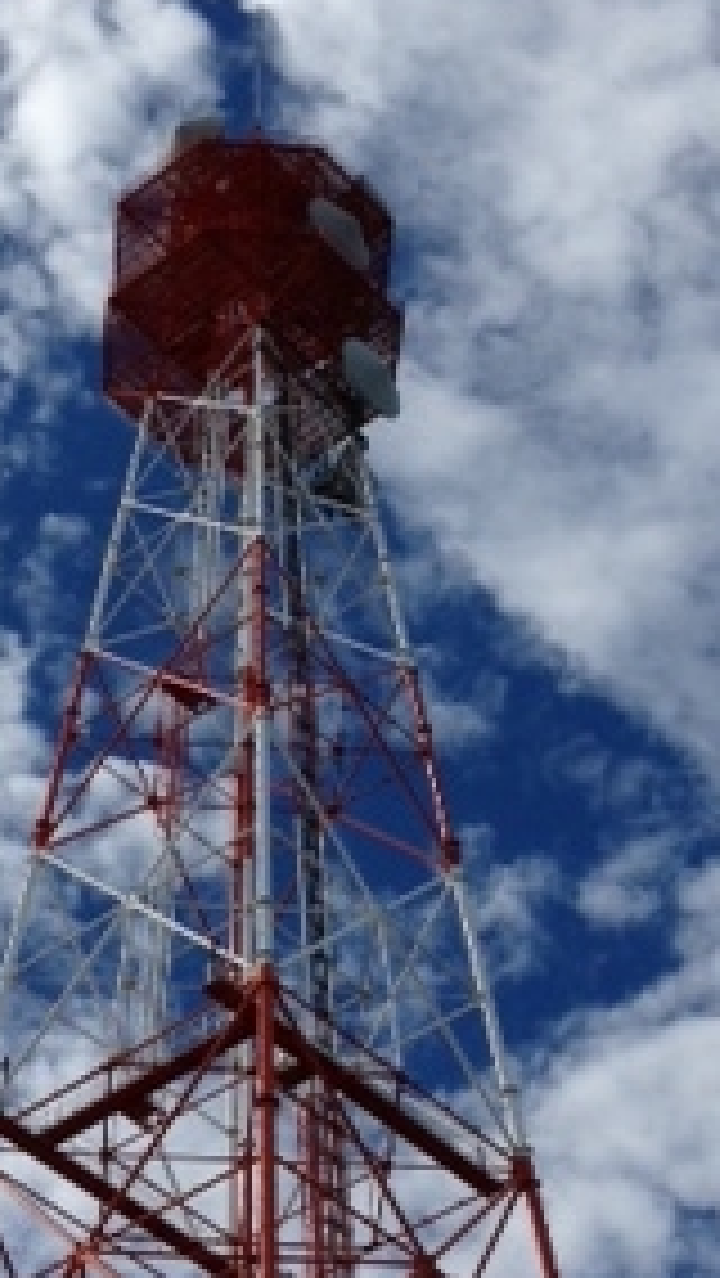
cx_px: 288
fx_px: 2915
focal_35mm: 86
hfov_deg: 14.1
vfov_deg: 24.7
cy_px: 590
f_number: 2.4
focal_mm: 4.28
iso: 64
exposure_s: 1/3690
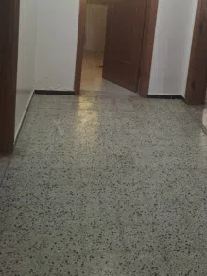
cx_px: 147
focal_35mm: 42
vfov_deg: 42.8
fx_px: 335
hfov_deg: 33.9
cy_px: 55
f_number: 1.8
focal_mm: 5.54
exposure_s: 1/100
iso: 200
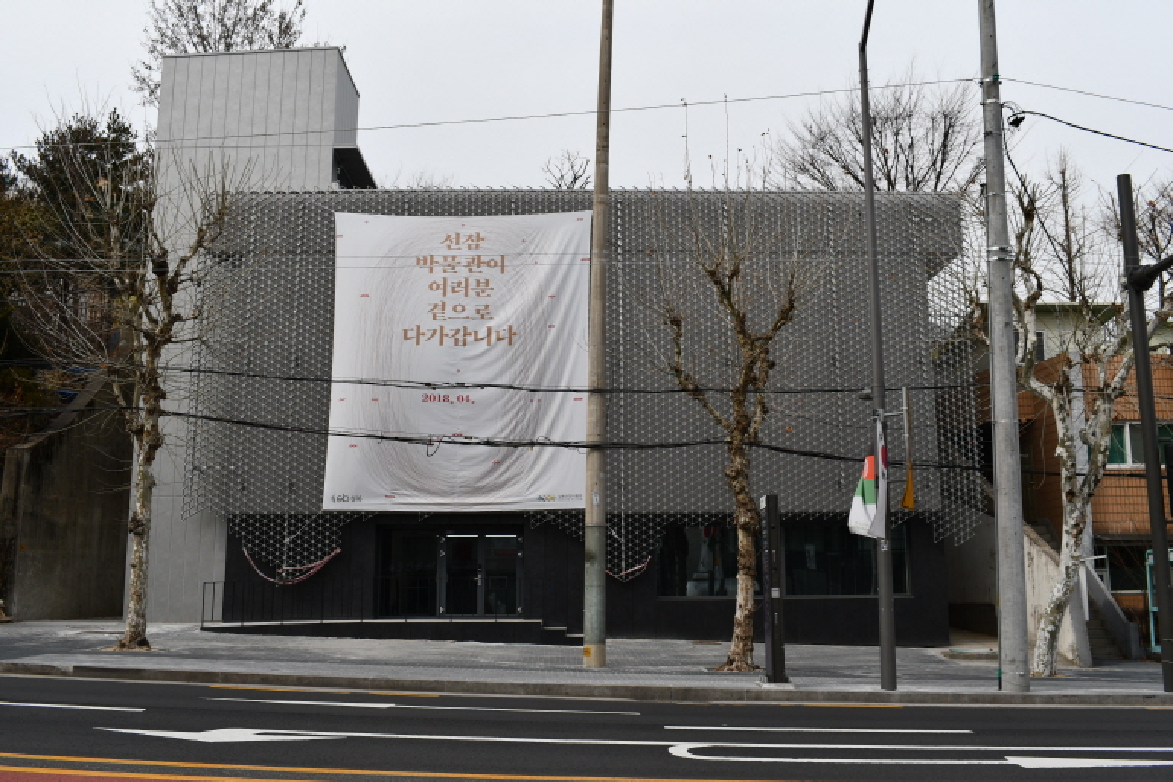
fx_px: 1075
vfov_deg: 40.0
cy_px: 391
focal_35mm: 33
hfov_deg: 57.2
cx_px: 586
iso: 100
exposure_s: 1/320
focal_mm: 22
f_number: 8
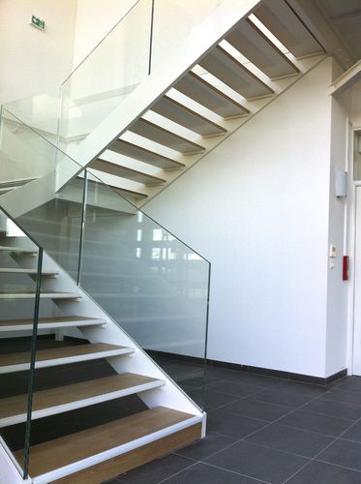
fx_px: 488
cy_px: 242
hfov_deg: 40.6
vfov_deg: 52.7
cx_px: 180
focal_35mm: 35
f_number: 2.8
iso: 80
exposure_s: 1/127
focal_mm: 3.85
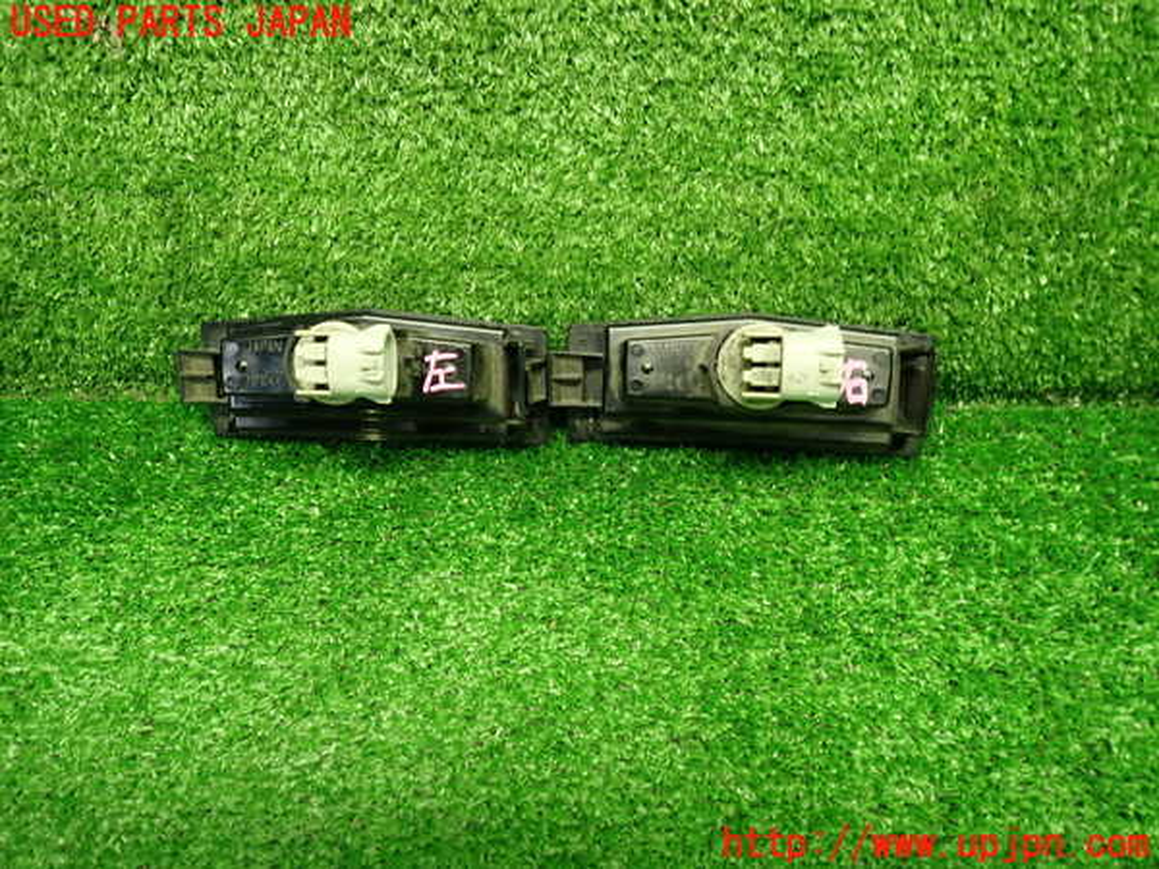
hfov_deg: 69.4
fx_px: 837
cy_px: 434
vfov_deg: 54.9
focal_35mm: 25
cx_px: 580
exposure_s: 1/30
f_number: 2
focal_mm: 4.5
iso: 250
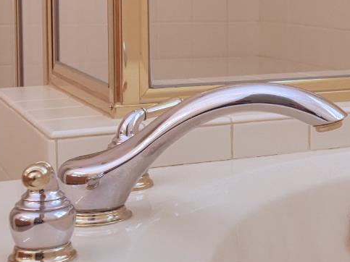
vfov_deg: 16.8
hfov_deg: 21.0
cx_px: 420
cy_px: 41
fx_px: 879
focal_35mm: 87
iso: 800
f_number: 4.5
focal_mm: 14
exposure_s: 1/160
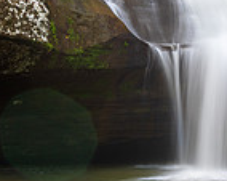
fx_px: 1160
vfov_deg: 8.5
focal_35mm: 173
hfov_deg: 11.1
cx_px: 198
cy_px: -160
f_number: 14
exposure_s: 1/1.25
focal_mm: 58
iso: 64
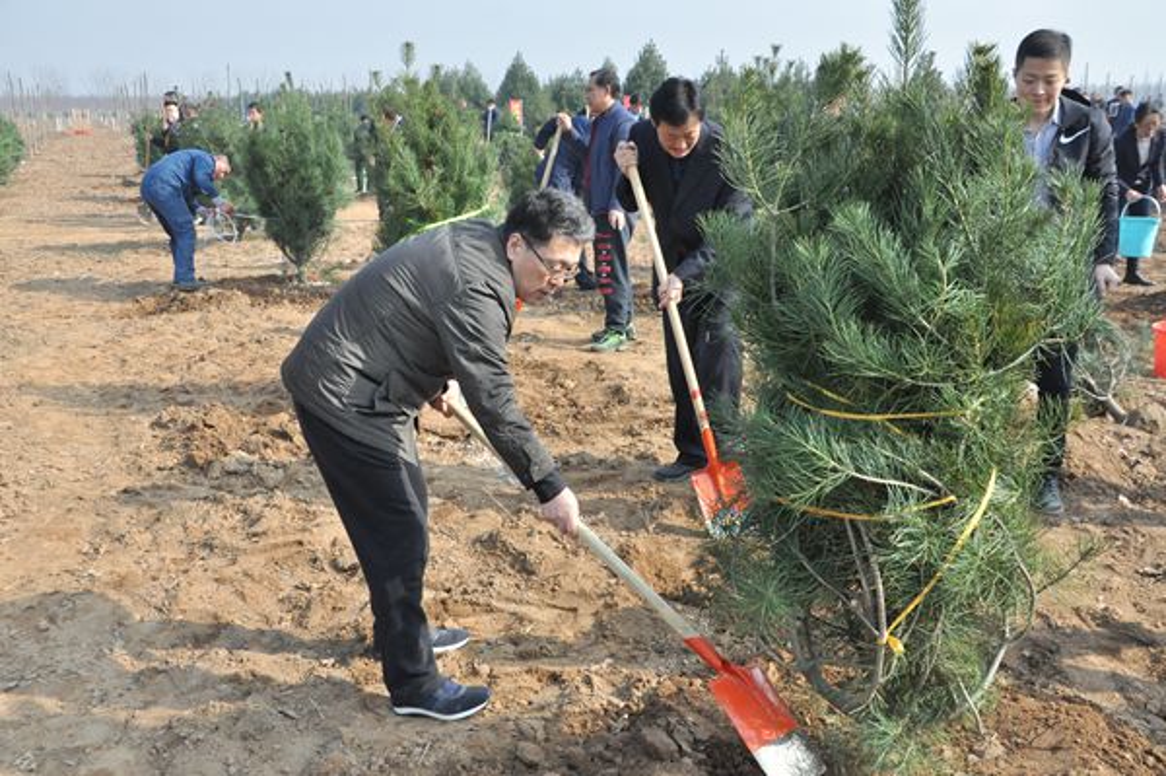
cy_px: 388
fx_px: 1165
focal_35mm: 36
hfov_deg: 53.2
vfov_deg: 36.8
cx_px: 583
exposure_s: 1/2000
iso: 1250
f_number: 7.1
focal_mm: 24
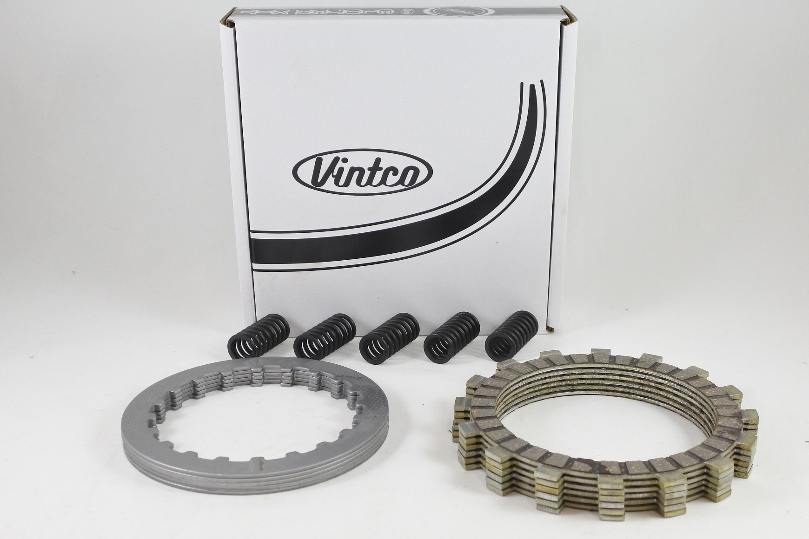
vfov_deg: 37.9
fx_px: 786
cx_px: 404
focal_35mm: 35
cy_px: 270
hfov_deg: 54.4
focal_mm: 13.1
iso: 450
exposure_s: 1/125
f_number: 4
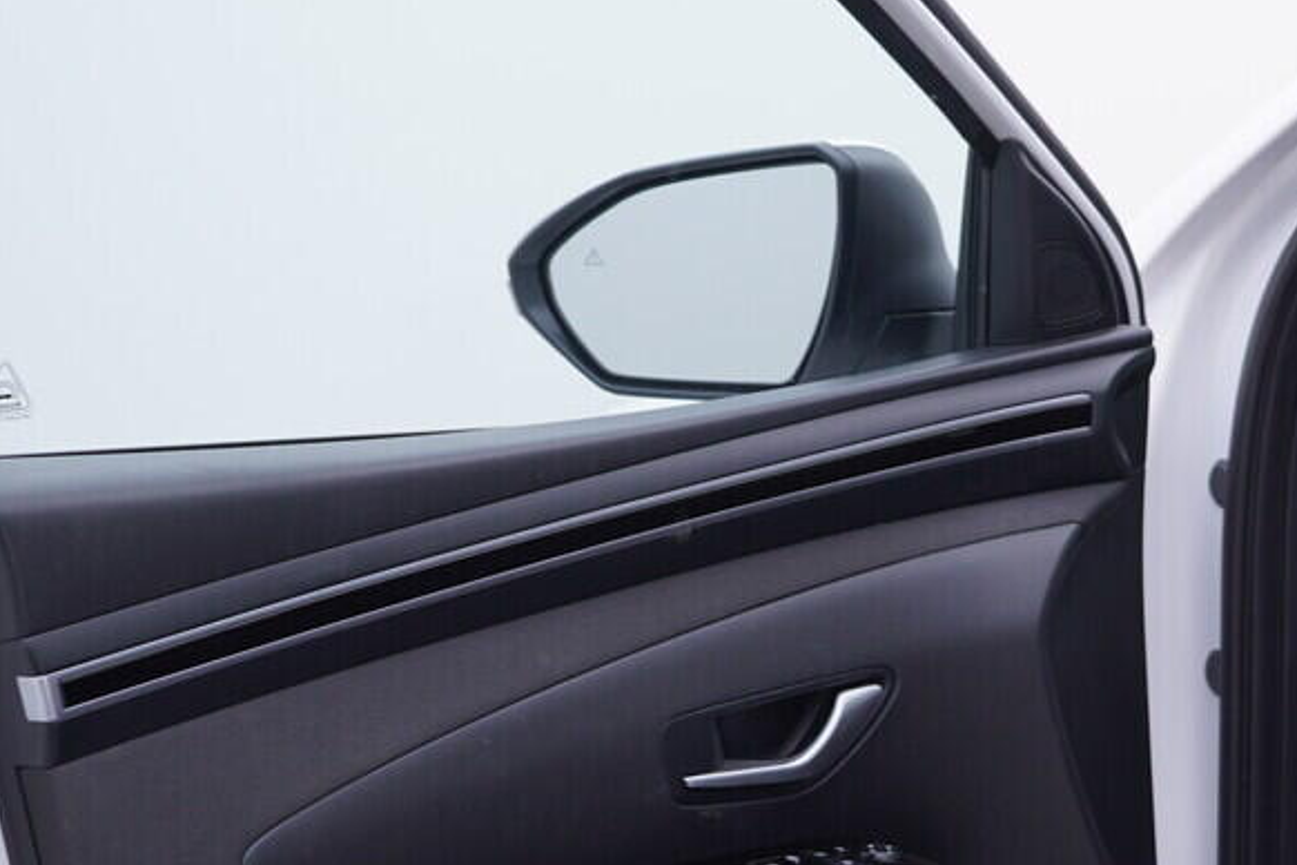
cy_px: 633
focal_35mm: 89
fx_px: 3206
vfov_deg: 15.3
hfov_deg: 22.4
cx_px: 1134
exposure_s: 1/60
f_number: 3.5
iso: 125
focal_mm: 24
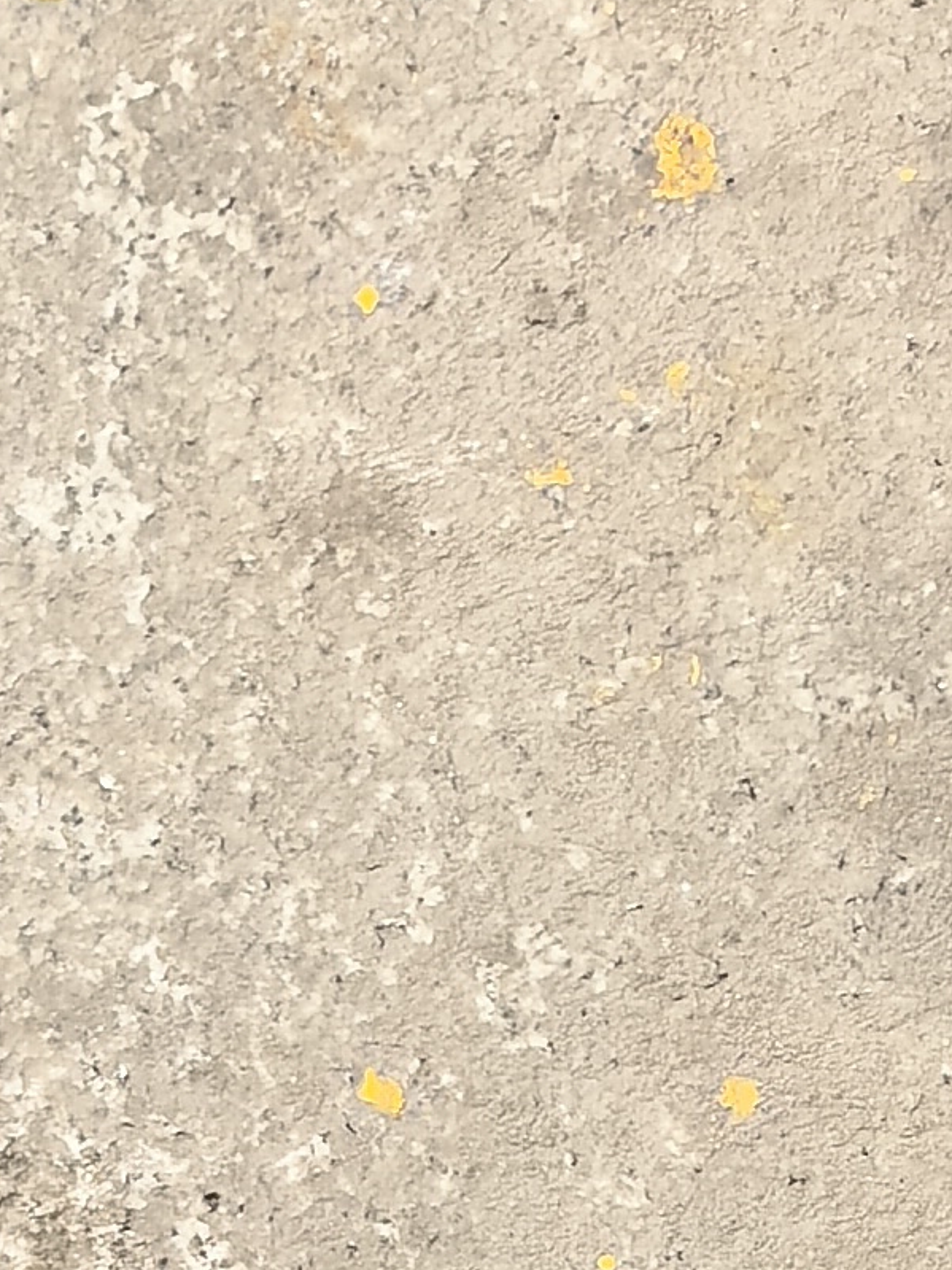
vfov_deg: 14.5
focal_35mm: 123
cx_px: -536
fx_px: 4511
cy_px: 2093
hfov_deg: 11.5
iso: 50
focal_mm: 5.75
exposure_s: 1/129
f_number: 2
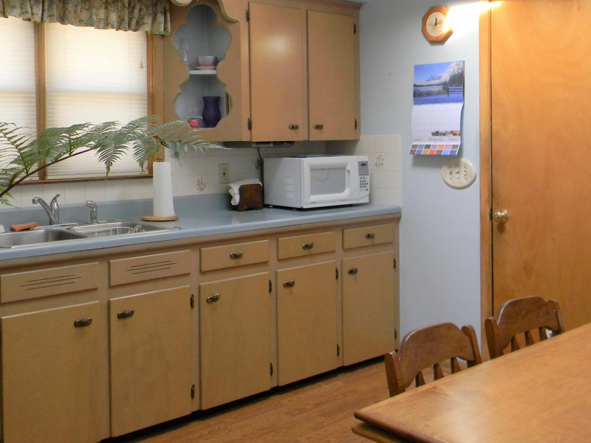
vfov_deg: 33.3
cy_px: 148
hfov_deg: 43.8
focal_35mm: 43
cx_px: 285
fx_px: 734
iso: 200
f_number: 3.5
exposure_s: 1/30
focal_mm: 5
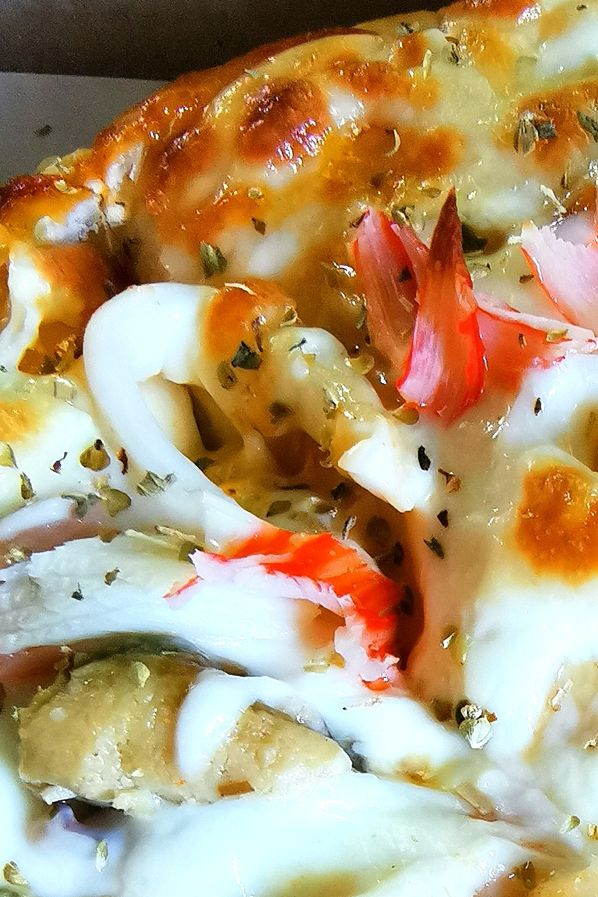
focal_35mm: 63
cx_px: 744
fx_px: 1569
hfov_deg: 20.1
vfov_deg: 29.3
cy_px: 949
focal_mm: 2.35
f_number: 2.2
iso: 250
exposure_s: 1/33.3
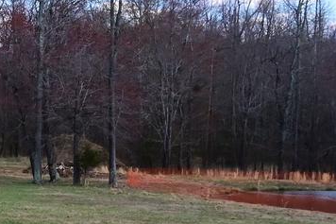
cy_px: 188
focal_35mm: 138
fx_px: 1287
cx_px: -320
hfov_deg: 13.0
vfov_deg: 9.9
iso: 560
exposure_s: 1/125
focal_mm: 24
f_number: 20
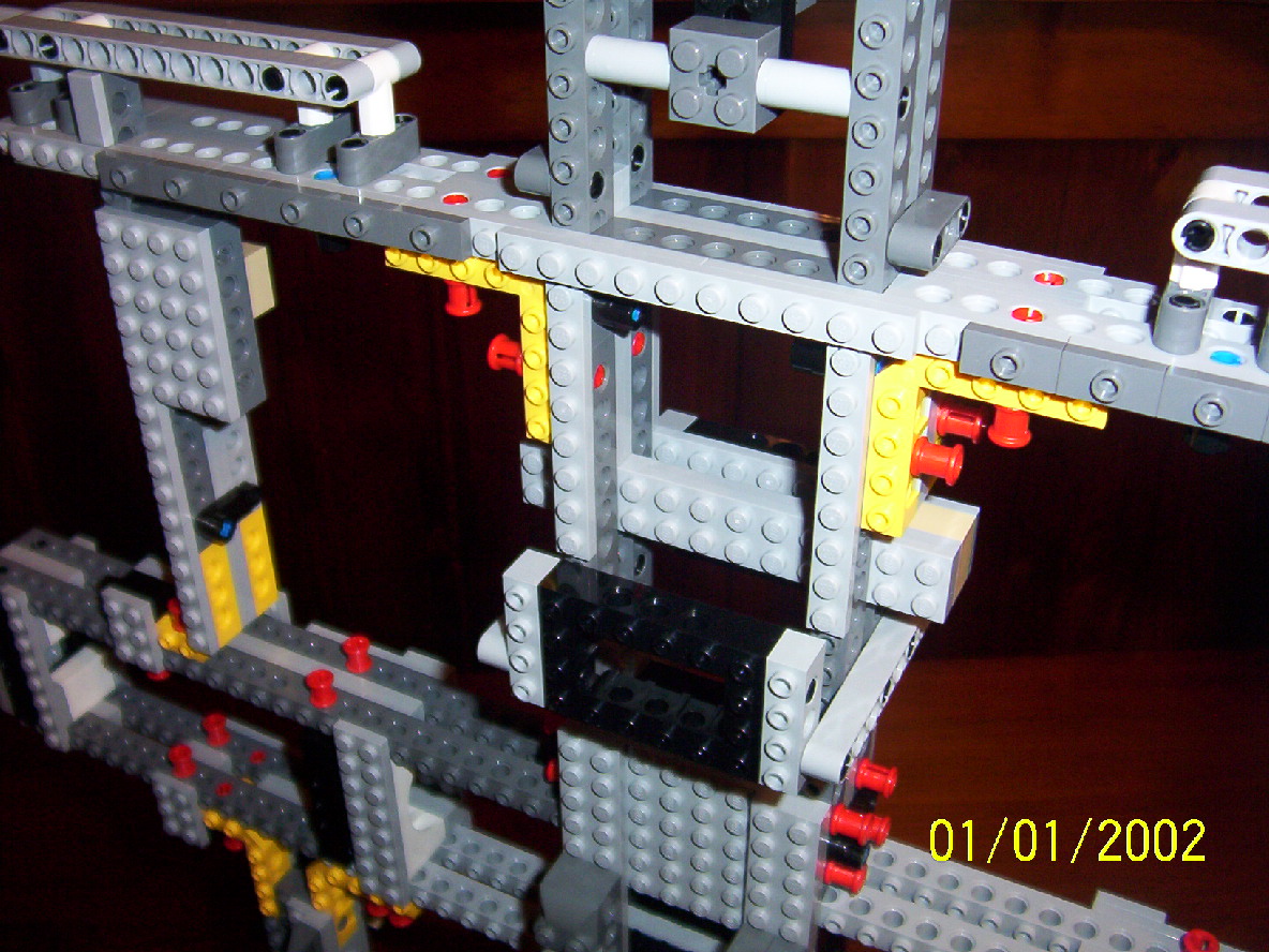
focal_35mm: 36
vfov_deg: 39.7
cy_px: 476
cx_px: 634
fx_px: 1320
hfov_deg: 51.4
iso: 140
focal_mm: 5.54
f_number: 2.76
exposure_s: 1/30
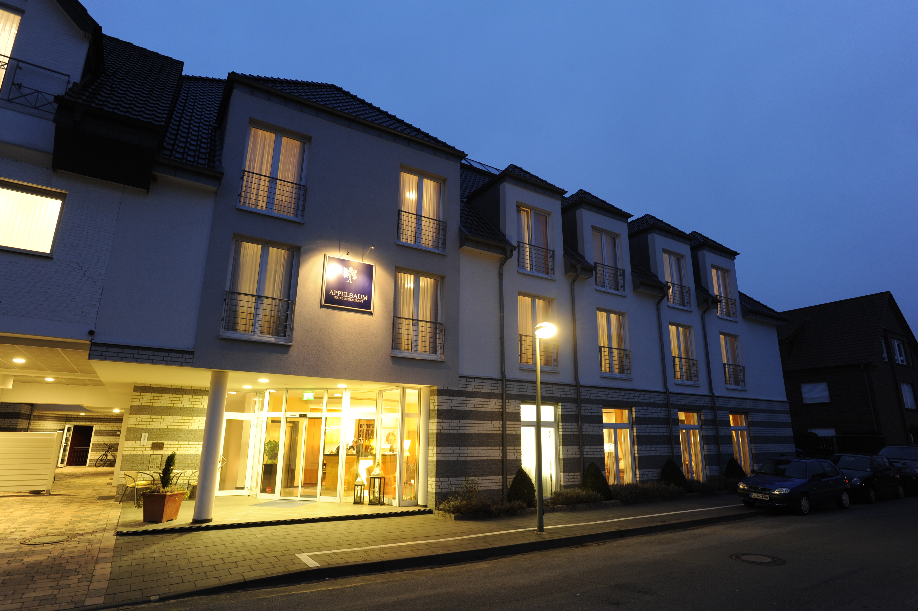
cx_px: 459
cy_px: 306
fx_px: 510
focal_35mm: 20
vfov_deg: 61.9
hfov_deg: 84.0
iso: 800
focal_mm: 20
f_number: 8
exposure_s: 1
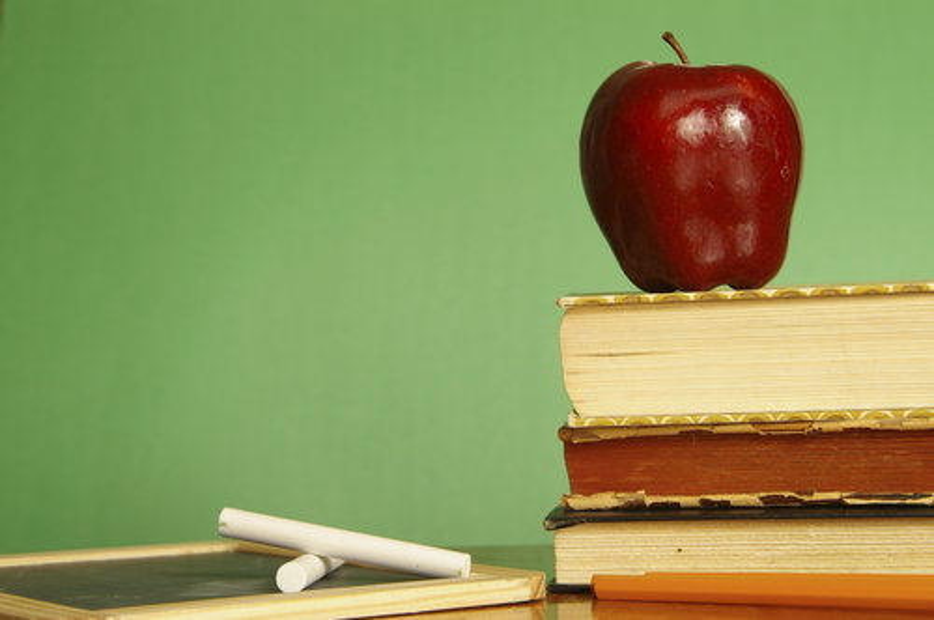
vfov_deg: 15.1
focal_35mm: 90
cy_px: 310
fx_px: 2332
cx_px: 467
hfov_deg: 22.6
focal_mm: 60
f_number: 8
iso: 200
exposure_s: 1/125
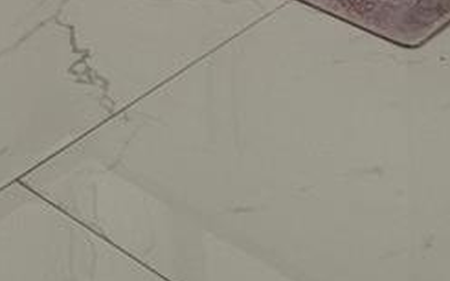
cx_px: 132
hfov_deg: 15.4
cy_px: -432
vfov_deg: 8.7
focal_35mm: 135
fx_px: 1655
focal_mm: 5.4
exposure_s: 1/40
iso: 400
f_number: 1.8
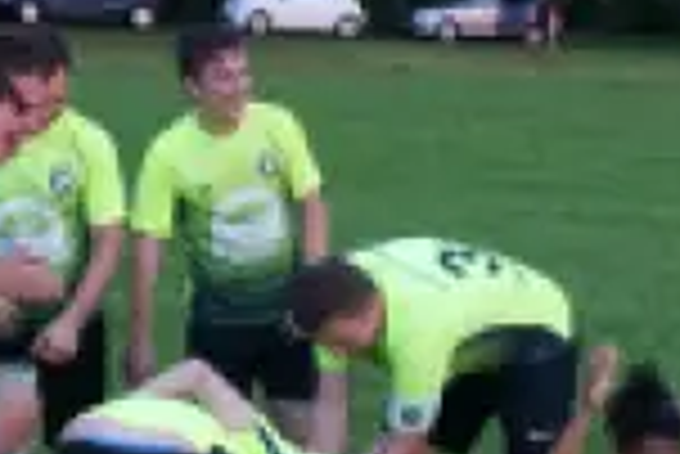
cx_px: 354
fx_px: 2174
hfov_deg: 17.8
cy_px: 490
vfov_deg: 11.8
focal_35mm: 115
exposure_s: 1/160
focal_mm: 29
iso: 2500
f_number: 3.5
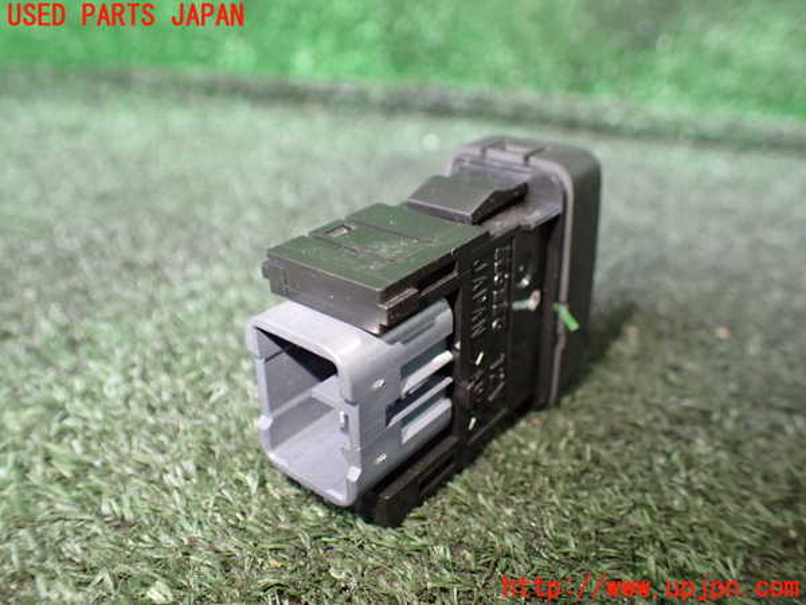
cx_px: 403
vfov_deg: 46.8
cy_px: 302
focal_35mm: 30
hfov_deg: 60.0
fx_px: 699
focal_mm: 5.4
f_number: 2.3
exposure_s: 1/60
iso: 800
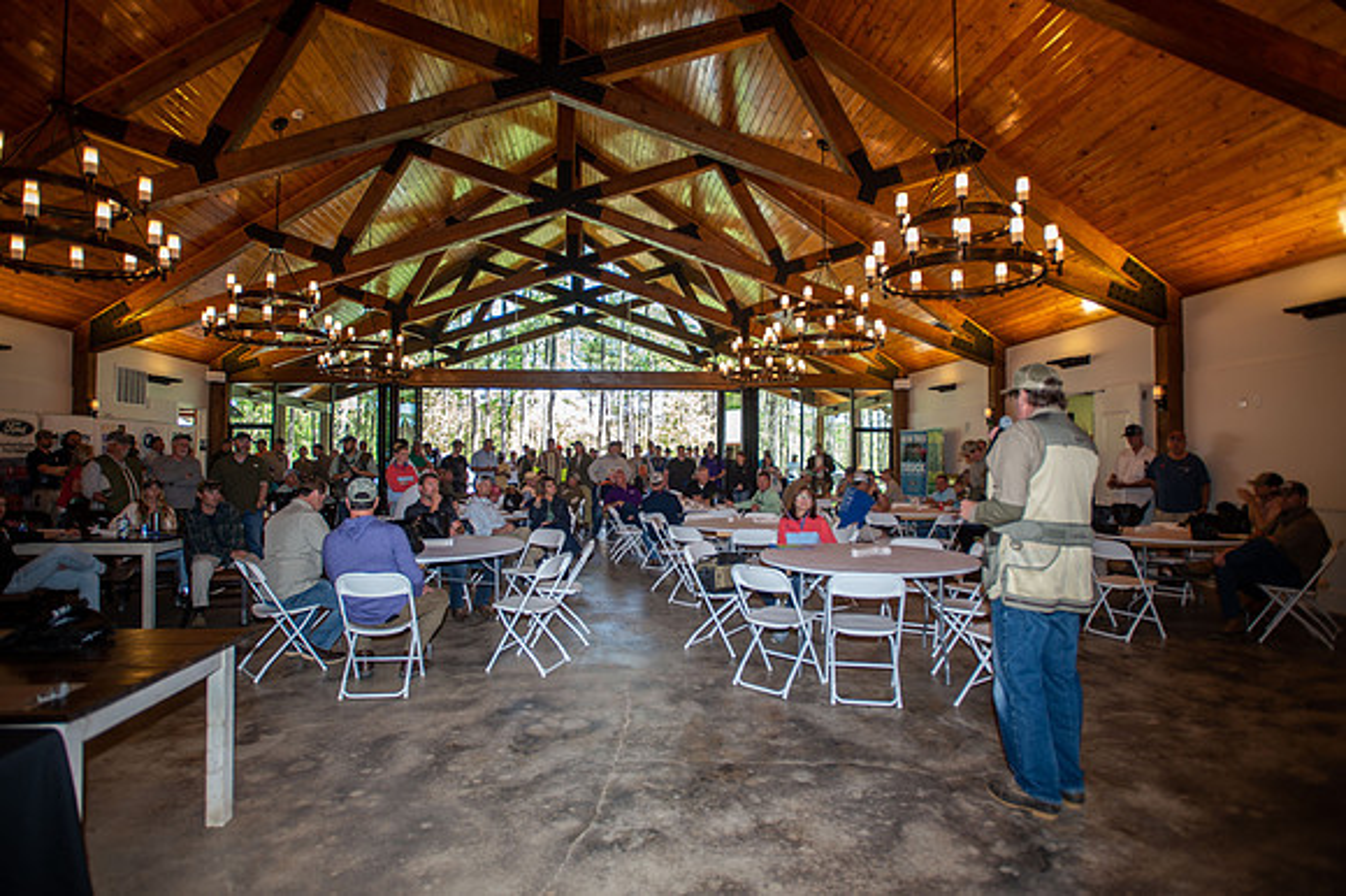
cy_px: 448
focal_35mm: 18
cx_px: 673
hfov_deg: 89.9
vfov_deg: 67.2
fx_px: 675
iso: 200
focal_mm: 17
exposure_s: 1/100
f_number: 3.2
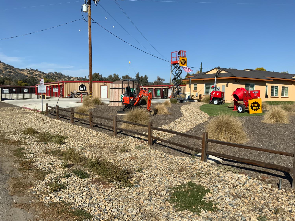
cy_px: 110
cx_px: 148
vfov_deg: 48.2
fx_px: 247
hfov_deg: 61.7
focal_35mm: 29
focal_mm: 3
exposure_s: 1/3125
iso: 16
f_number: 1.8
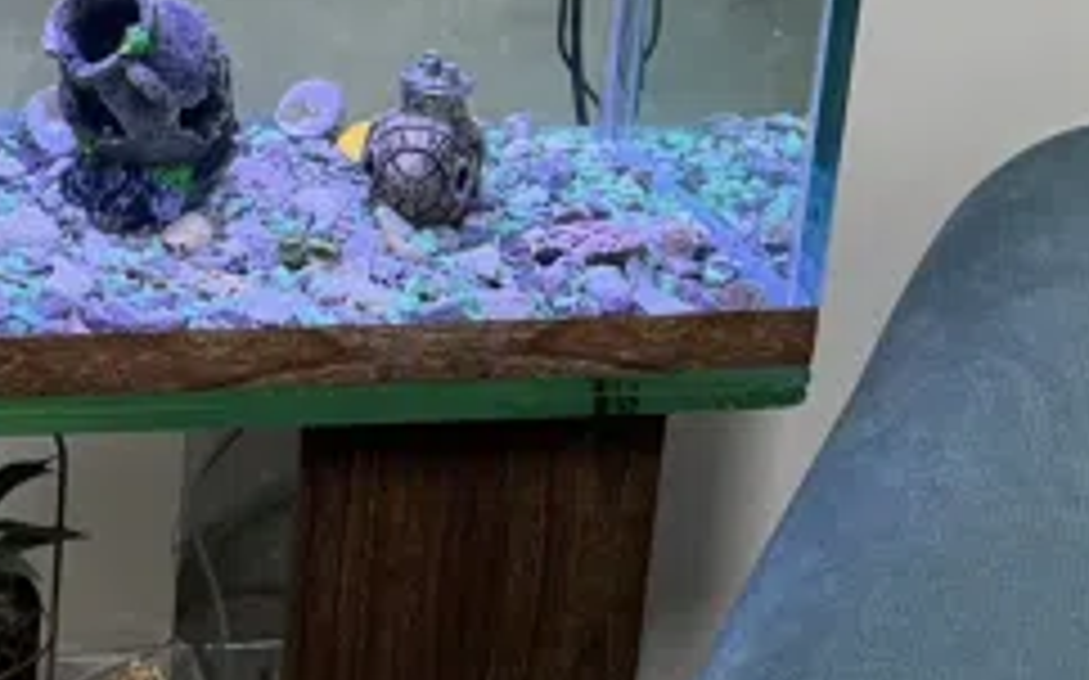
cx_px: 27
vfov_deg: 16.8
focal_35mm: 73
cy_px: -198
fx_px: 2166
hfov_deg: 26.8
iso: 125
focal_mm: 5.7
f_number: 1.5
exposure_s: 1/50
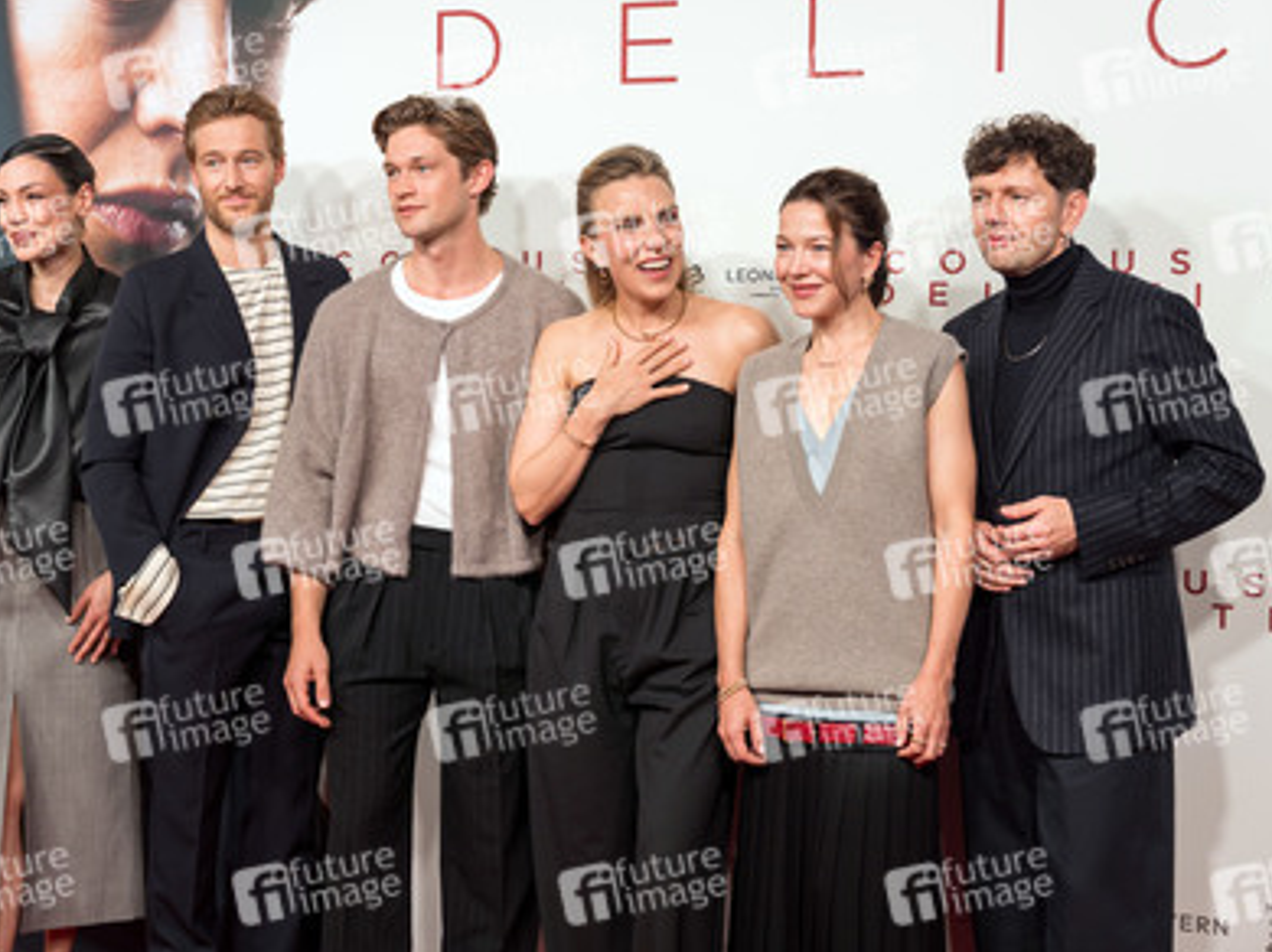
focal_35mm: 50
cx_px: 556
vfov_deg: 29.1
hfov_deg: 38.1
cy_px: 479
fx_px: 1836
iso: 320
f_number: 3.2
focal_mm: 45
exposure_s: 1/200
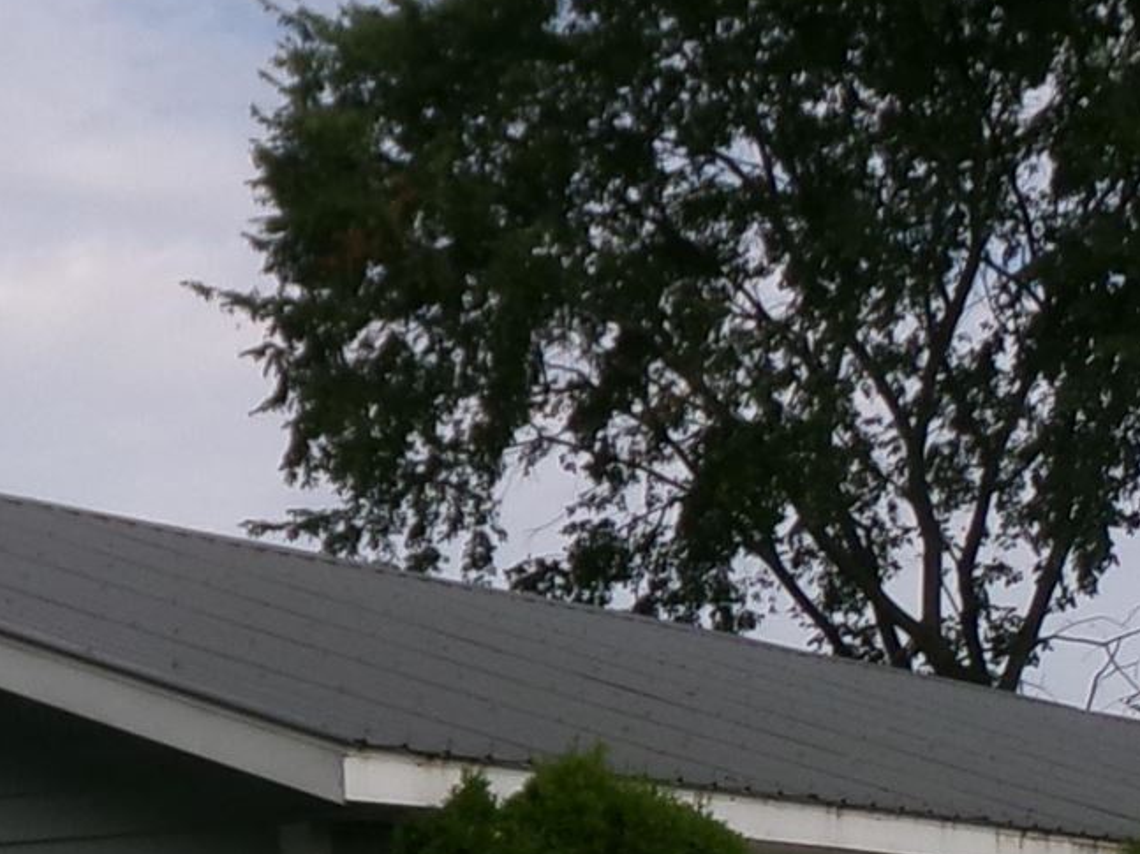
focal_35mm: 114
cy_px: 877
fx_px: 3754
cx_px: 220
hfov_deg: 17.1
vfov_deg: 12.8
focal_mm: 4.3
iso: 100
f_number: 3.7
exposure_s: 1/850
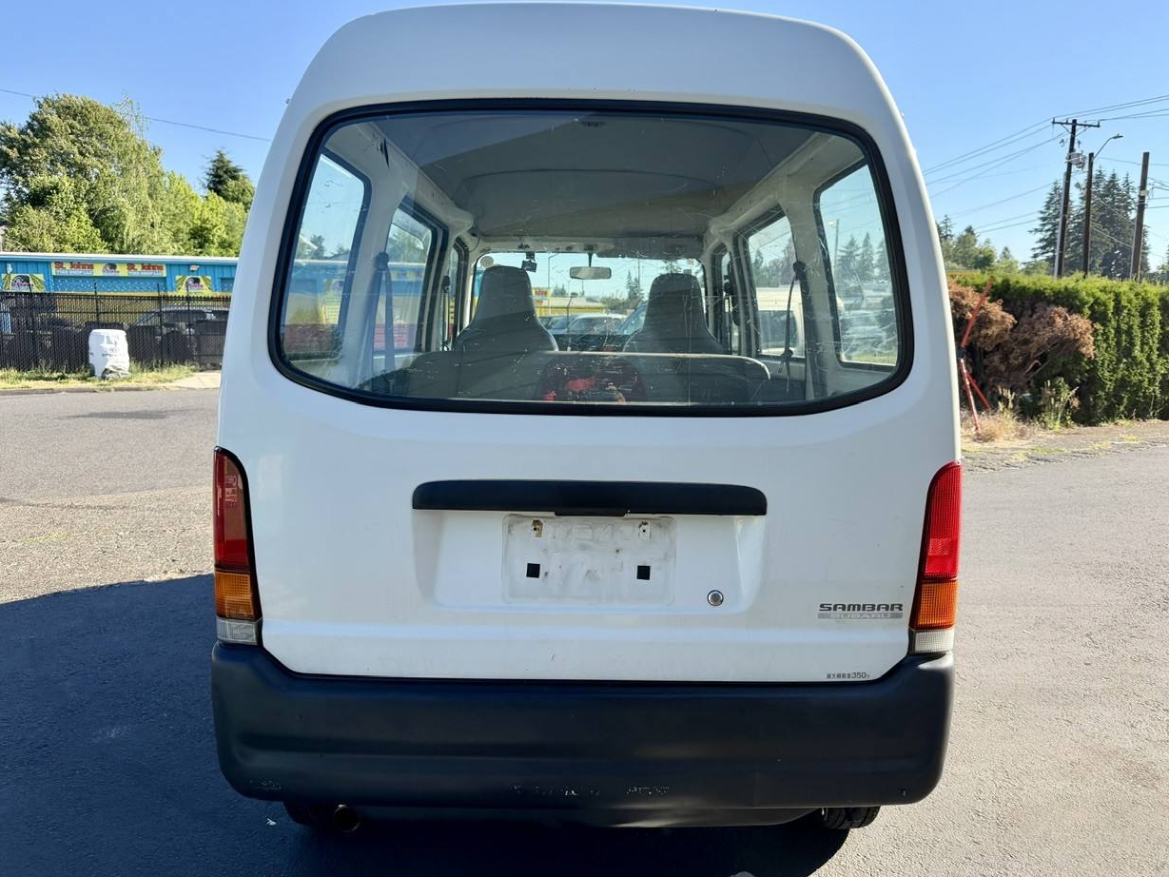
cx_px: 600
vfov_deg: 54.9
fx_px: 844
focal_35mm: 25
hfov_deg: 69.4
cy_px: 427
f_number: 1.78
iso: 100
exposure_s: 1/2110
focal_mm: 6.76
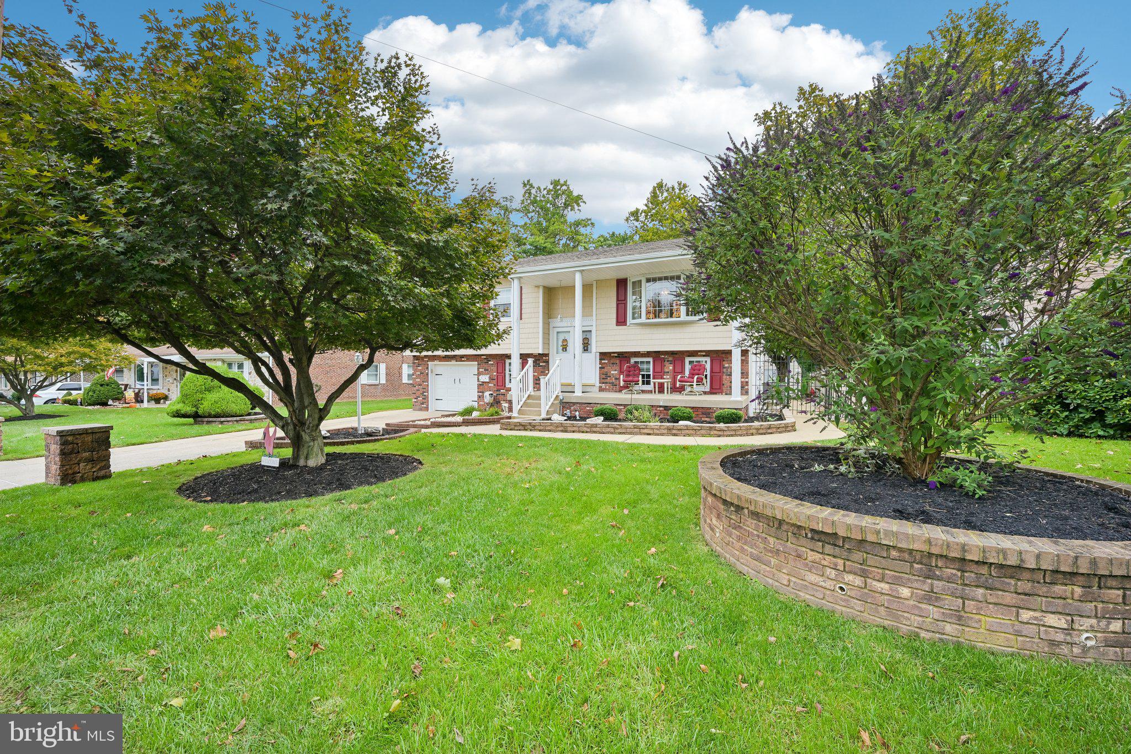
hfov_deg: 104.3
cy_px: 377
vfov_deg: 81.2
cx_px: 566
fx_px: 440
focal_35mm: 14
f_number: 8
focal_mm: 14
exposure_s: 1/30
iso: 100
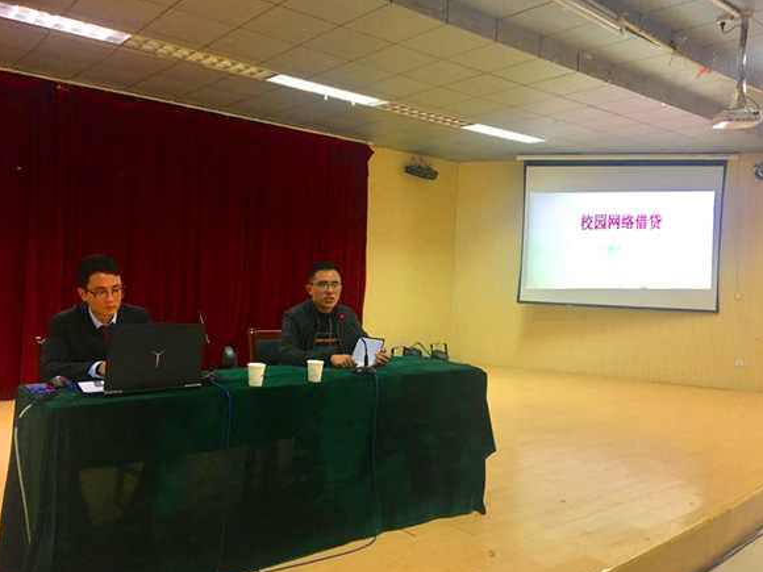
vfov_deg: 46.8
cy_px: 293
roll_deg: -2.2
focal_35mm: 30
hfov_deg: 60.0
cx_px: 371
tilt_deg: -2.1
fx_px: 661
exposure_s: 1/33
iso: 125
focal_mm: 4.15
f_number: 2.2
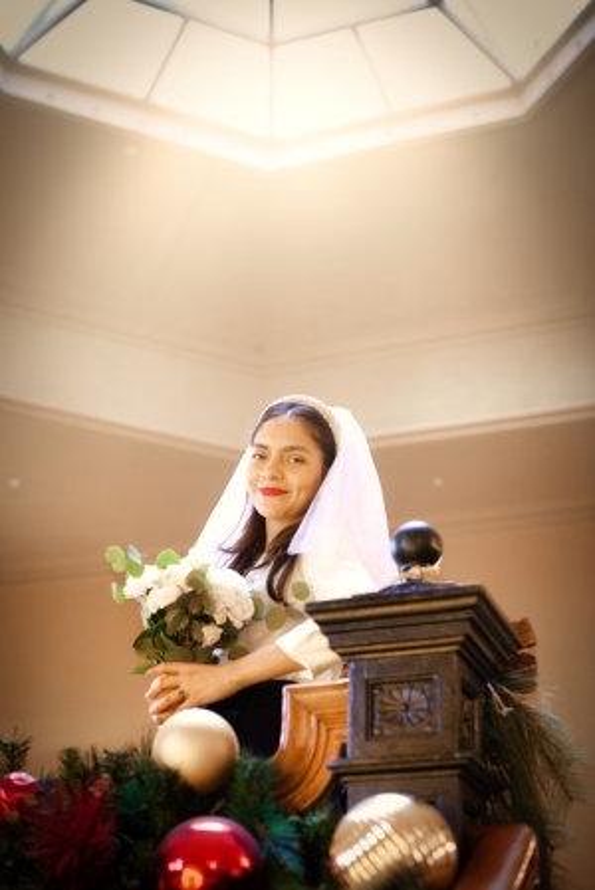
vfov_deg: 39.6
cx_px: 298
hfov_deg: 27.0
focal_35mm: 50
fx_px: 1238
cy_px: 445
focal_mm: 50
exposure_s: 1/40
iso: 2000
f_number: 2.5
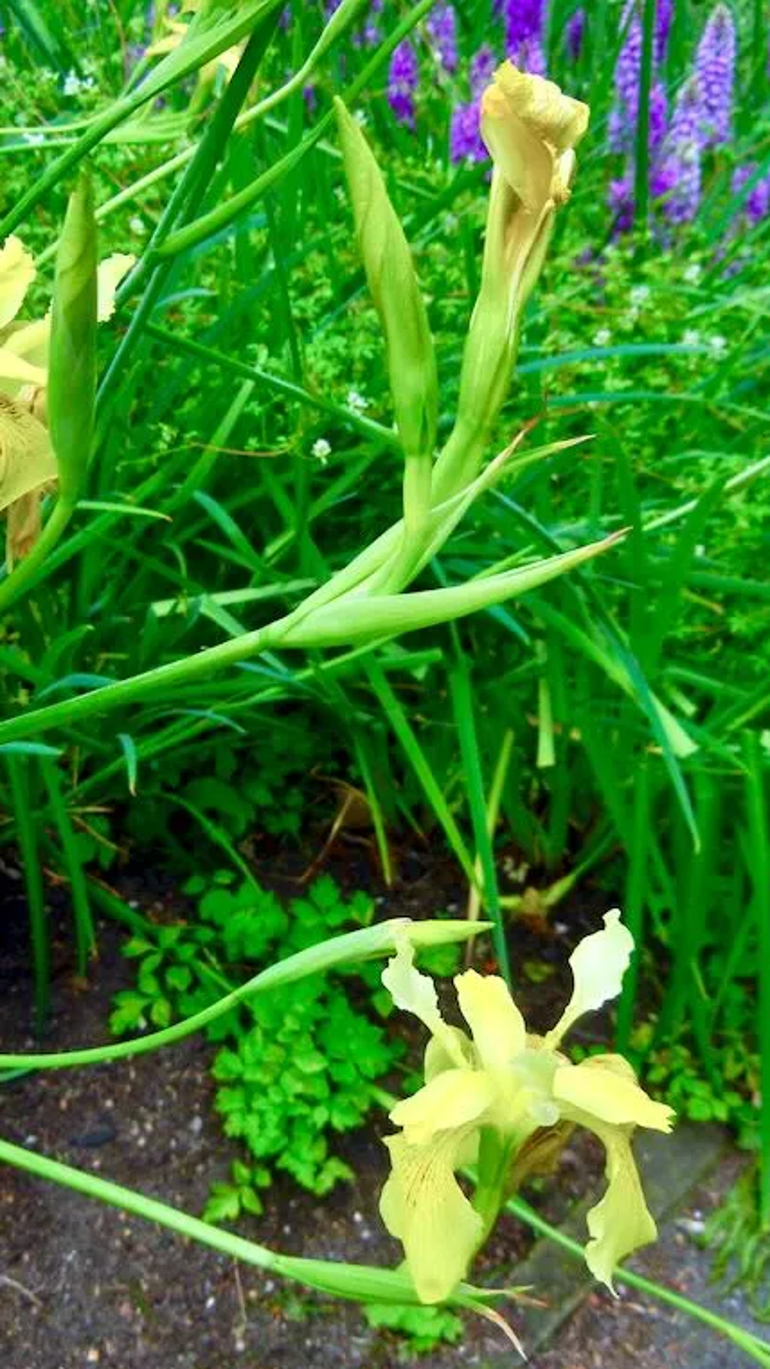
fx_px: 1597
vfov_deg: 46.4
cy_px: 689
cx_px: 273
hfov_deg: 27.0
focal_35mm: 44
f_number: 3.5
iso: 160
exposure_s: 1/416
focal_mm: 5.4
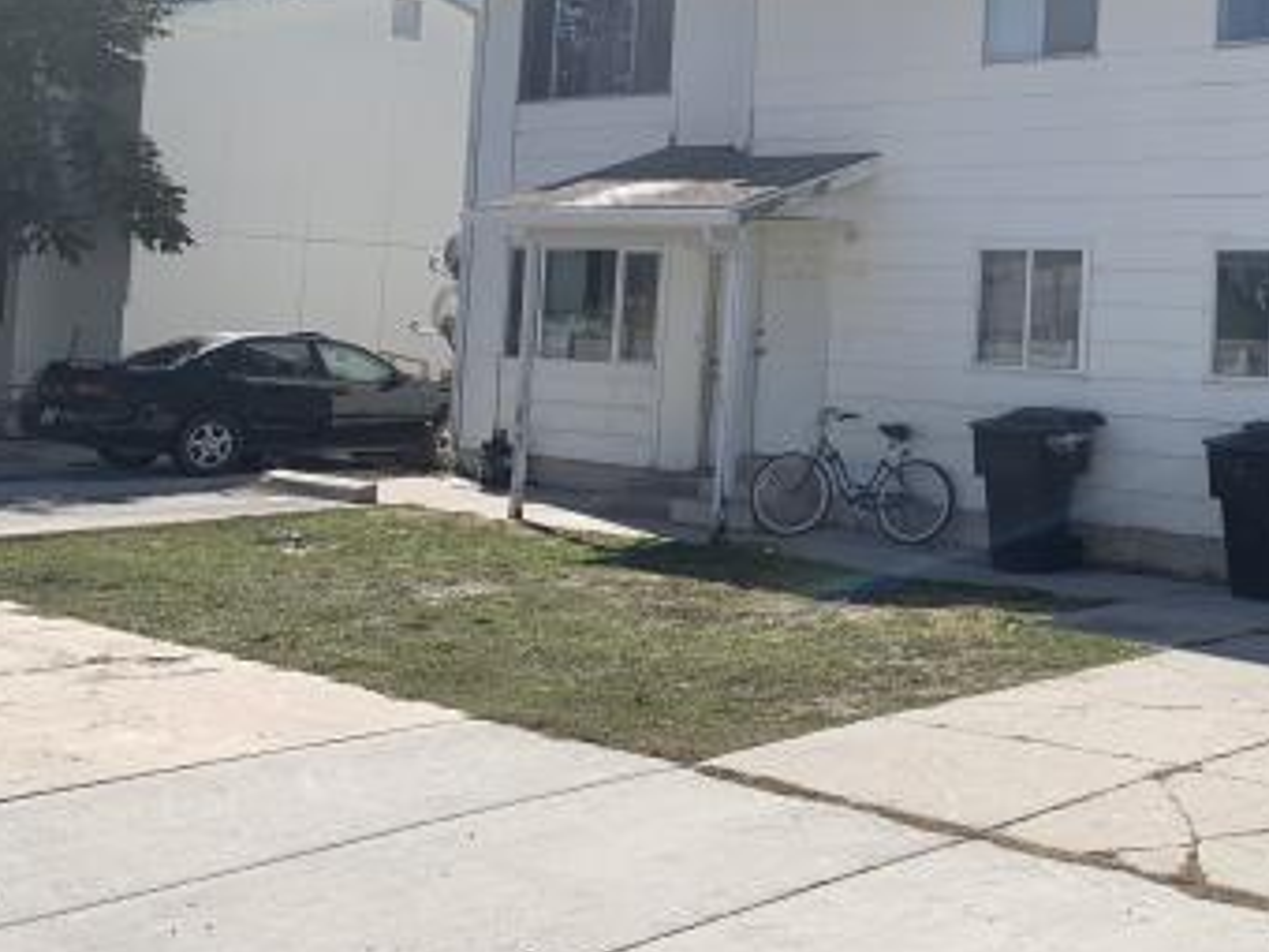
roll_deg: -2.6
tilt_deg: +3.1
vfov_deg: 29.1
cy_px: 220
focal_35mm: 49
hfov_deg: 36.2
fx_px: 1796
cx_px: 1172
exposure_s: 1/2915
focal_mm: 4.25
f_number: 1.8
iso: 25
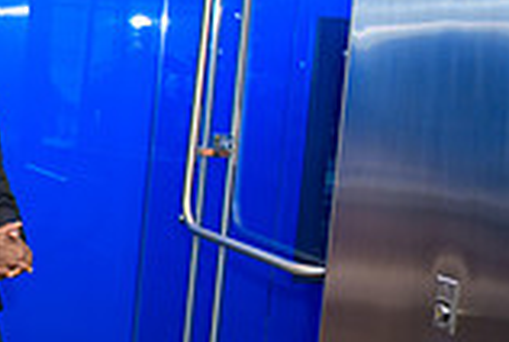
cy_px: 115
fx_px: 1247
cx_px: -370
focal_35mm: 88
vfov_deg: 15.6
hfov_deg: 18.7
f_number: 3.2
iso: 400
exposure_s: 1/125
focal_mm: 24
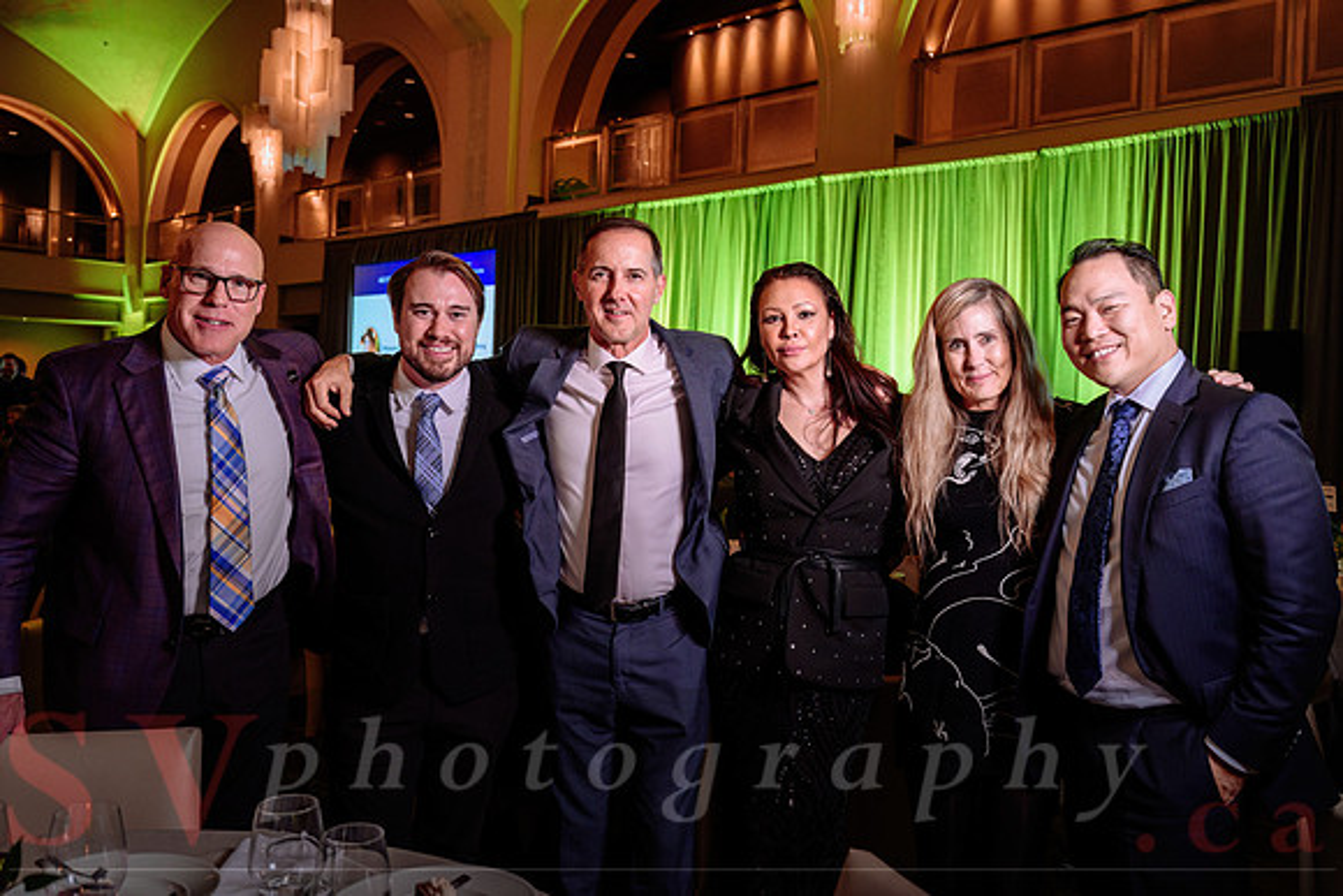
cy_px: 419
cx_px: 722
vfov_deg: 41.7
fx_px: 1174
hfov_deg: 59.5
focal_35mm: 31
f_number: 4
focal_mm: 29
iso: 1000
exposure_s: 1/50
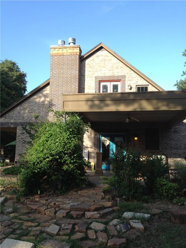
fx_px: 251
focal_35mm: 35
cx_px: 93
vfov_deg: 52.6
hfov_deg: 40.7
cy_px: 124
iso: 50
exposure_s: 1/442
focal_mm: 4.28
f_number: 2.4
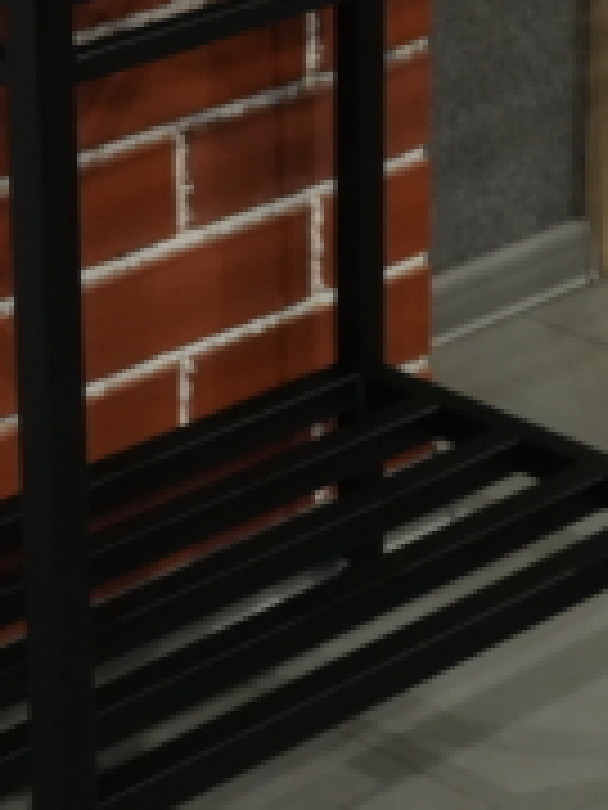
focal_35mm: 150
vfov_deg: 13.0
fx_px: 3513
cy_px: 27
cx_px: 223
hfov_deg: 9.9
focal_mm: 34
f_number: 4.5
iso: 3200
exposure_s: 1/125
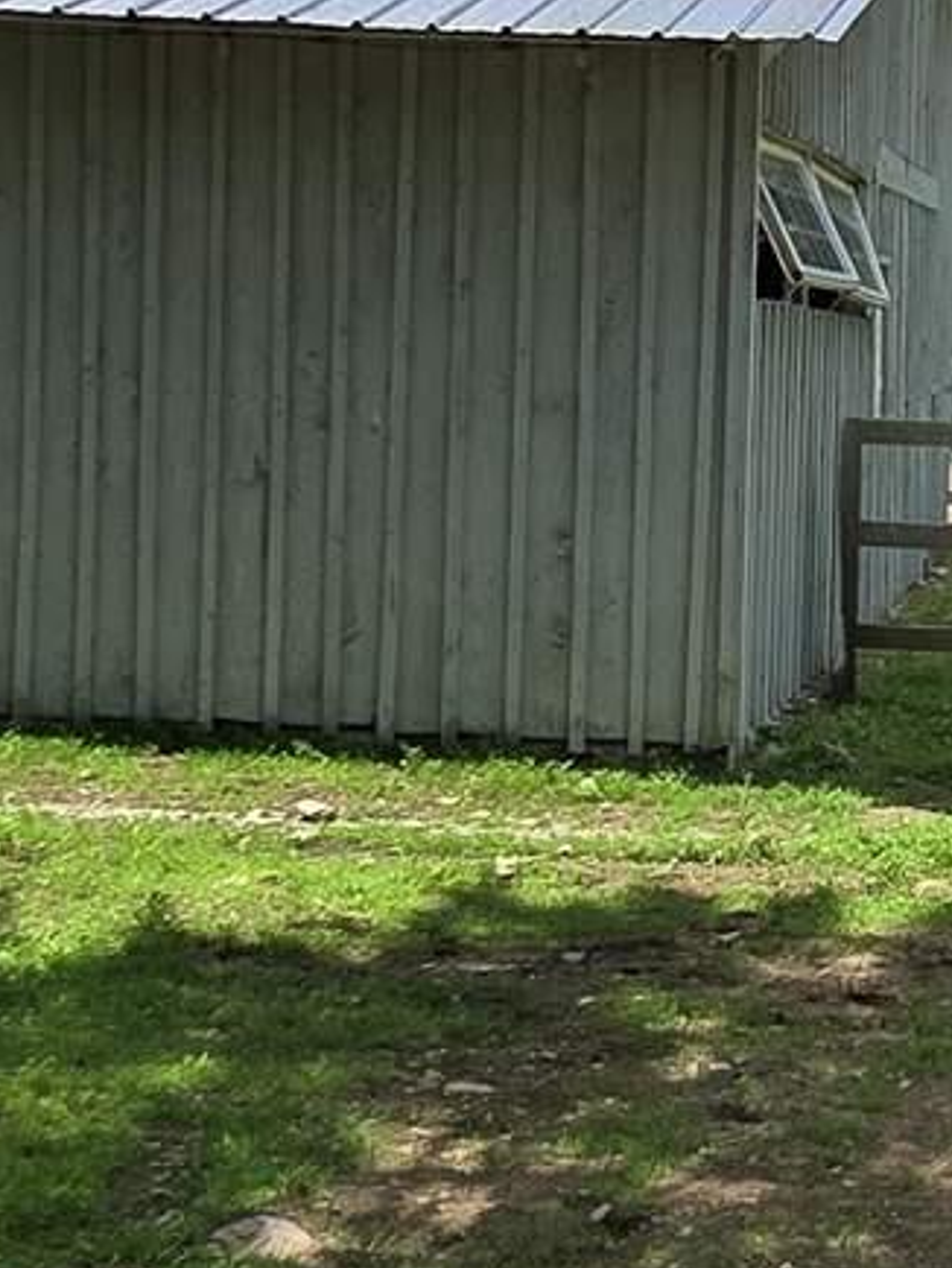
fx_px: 2528
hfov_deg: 19.8
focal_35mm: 69
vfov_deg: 28.1
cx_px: 1189
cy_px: 511
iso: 50
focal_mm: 2.2
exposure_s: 1/1525
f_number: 2.2
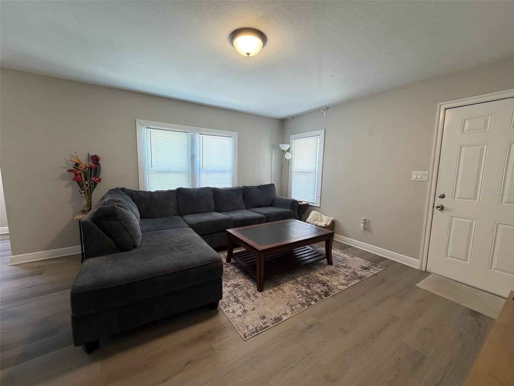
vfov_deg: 85.7
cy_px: 193
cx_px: 257
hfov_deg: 102.1
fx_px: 208
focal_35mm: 14
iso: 160
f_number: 2.2
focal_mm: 2.22
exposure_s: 1/60
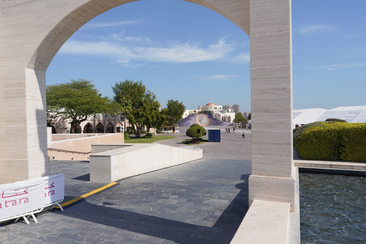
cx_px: 175
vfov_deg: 47.9
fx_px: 275
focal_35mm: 27
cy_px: 124
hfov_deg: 67.3
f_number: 18
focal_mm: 24
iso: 100
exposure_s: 1/100
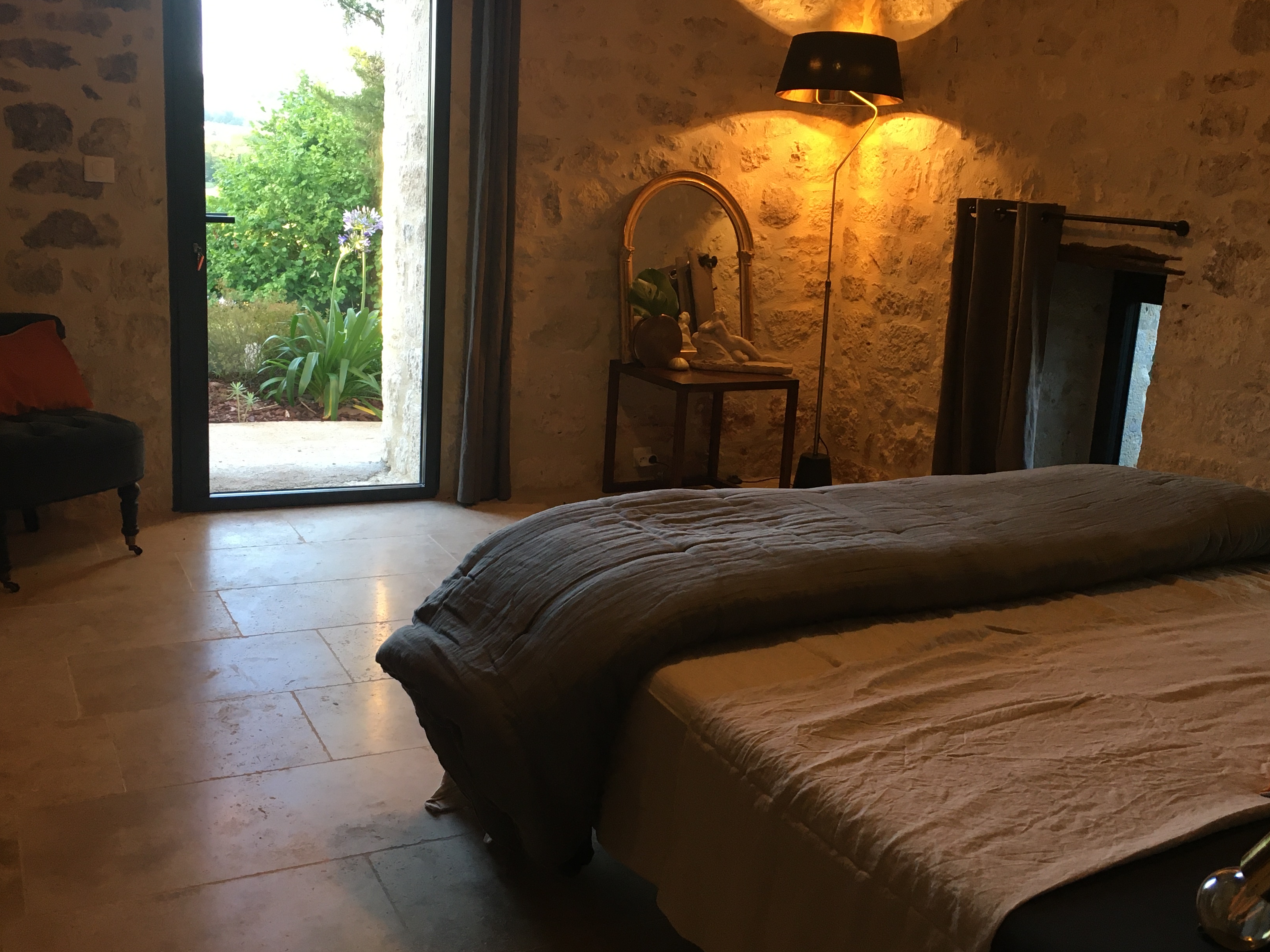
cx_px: 696
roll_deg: -3.8
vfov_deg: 39.7
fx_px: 1321
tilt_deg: -11.7
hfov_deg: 51.3
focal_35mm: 36
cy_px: 476
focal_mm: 4.15
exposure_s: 1/33
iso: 80
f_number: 2.2
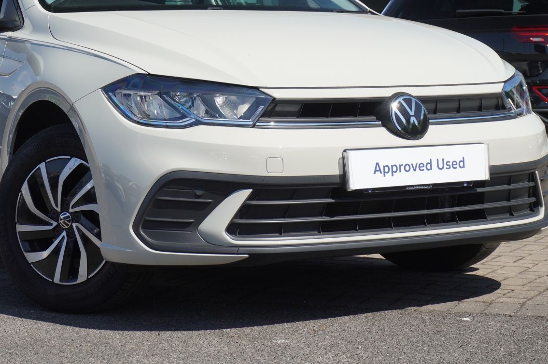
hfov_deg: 23.4
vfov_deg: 15.7
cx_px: 192
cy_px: 118
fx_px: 1319
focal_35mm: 87
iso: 400
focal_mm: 41
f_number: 8
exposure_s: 1/500
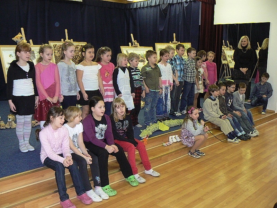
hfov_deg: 51.4
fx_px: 288
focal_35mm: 36
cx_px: 138
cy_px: 104
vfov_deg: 39.7
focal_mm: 6
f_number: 2.8
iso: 200
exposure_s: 1/30
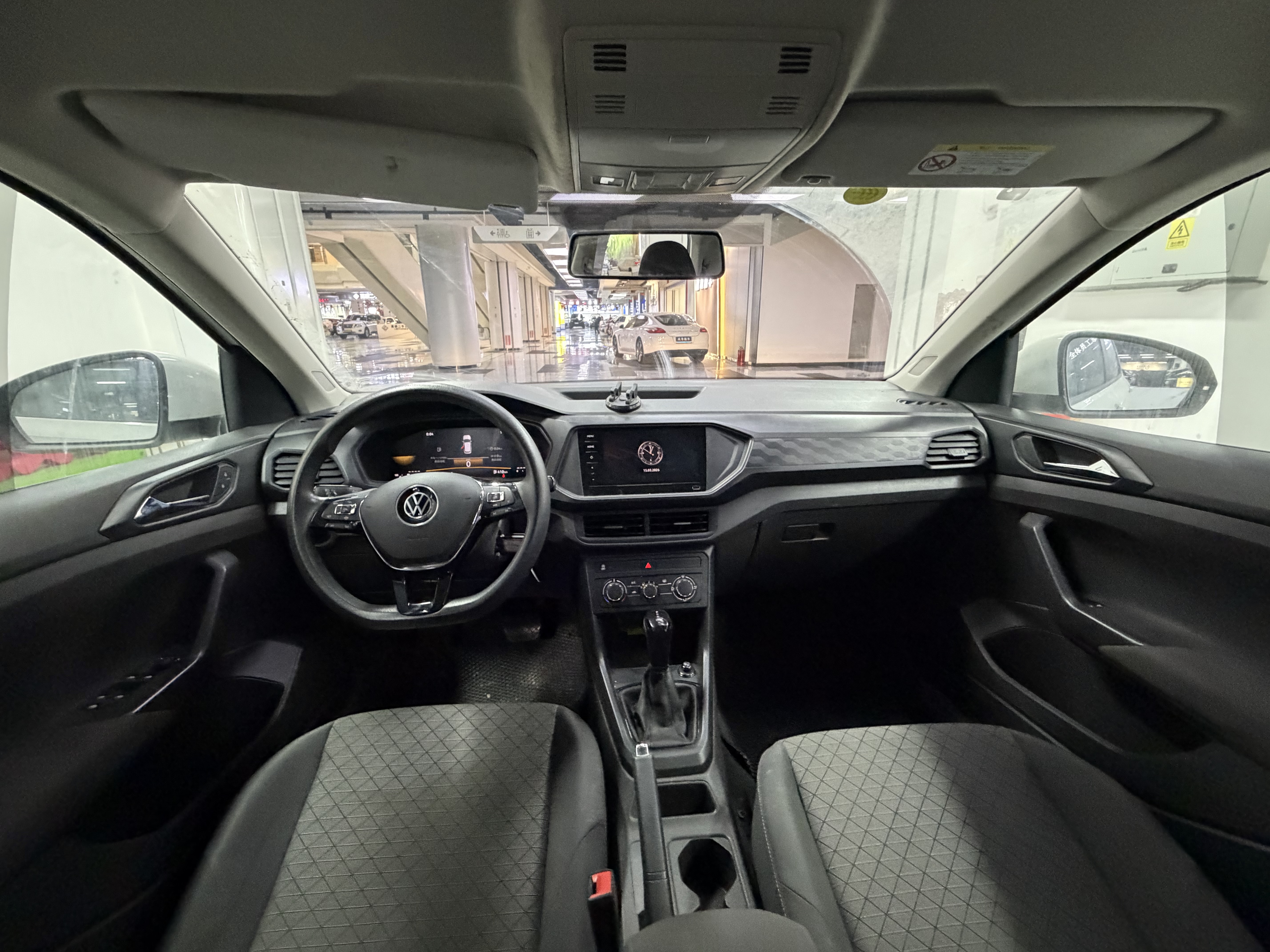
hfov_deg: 102.1
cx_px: 635
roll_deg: +0.5
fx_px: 514
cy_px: 476
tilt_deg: -17.7
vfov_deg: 85.7
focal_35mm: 14
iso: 800
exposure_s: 1/49
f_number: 2.2
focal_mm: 2.22
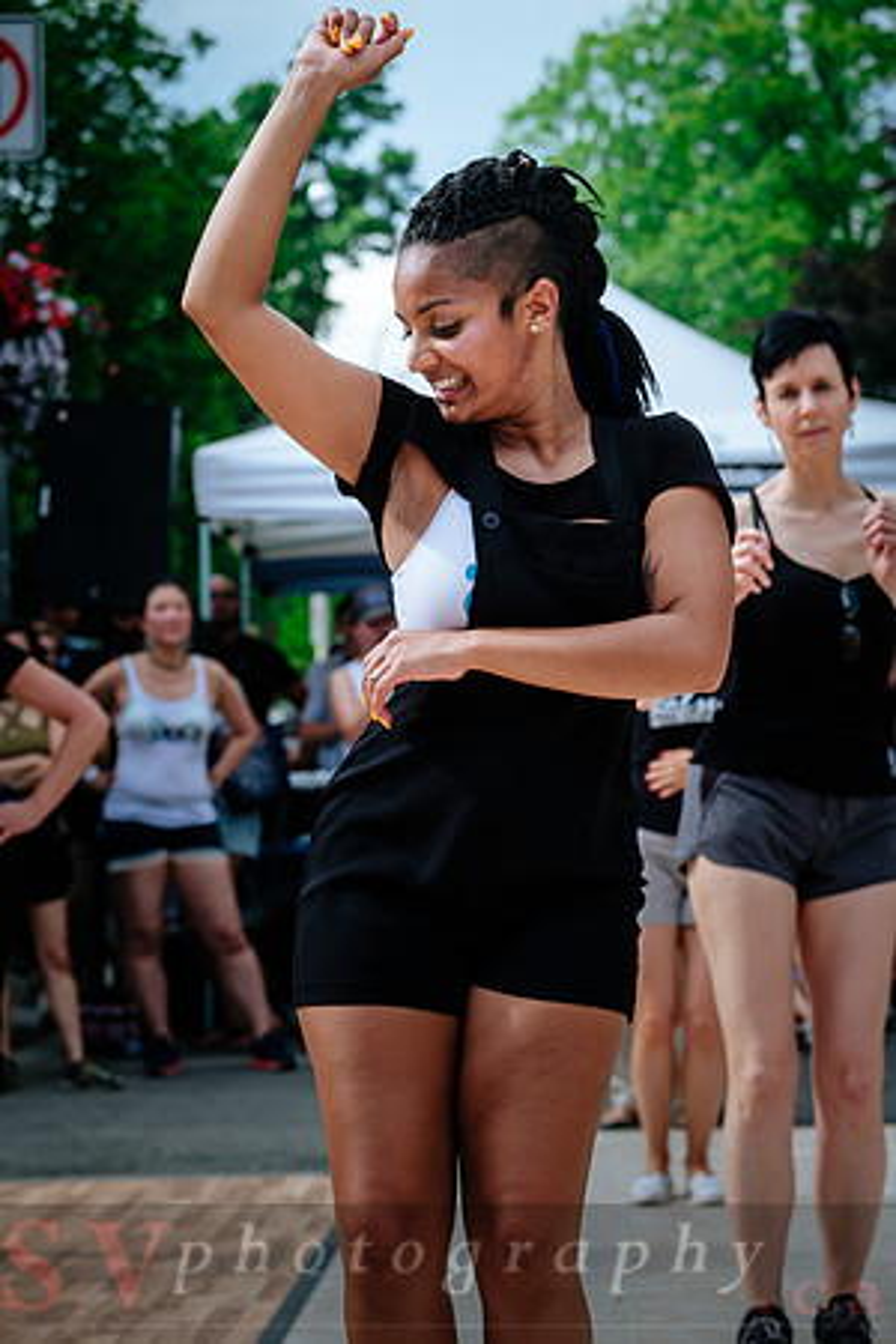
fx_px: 2800
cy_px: 672
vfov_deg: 27.0
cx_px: 448
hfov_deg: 18.2
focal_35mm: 75
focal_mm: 50
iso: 200
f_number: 4
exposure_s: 1/640
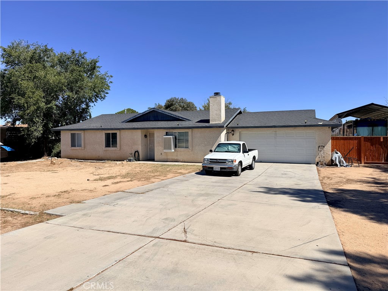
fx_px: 269
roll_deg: +0.0
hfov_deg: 71.6
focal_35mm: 24
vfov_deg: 56.8
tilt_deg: -0.8
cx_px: 194
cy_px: 146
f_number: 1.78
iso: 80
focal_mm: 6.76
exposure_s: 1/6711
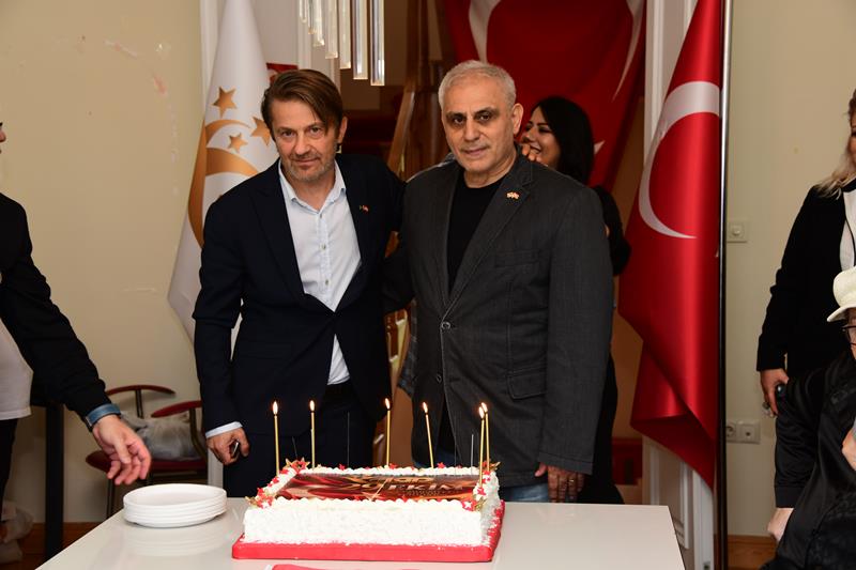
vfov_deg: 23.4
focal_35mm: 58
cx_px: 428
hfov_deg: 34.5
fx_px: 1379
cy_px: 285
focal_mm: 58
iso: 800
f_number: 6.3
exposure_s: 1/60
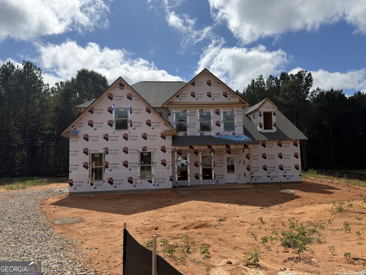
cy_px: 138
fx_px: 254
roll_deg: +1.6
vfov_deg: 56.8
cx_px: 183
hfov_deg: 71.6
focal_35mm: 24
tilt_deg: +5.2
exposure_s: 1/10309
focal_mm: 6.76
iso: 100
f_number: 1.78
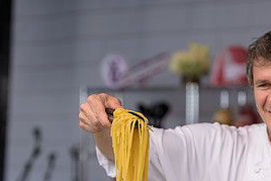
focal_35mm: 195
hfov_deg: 10.5
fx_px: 1469
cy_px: 195
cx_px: 202
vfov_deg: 7.0
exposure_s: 1/1600
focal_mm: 90
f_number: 3.2
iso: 250
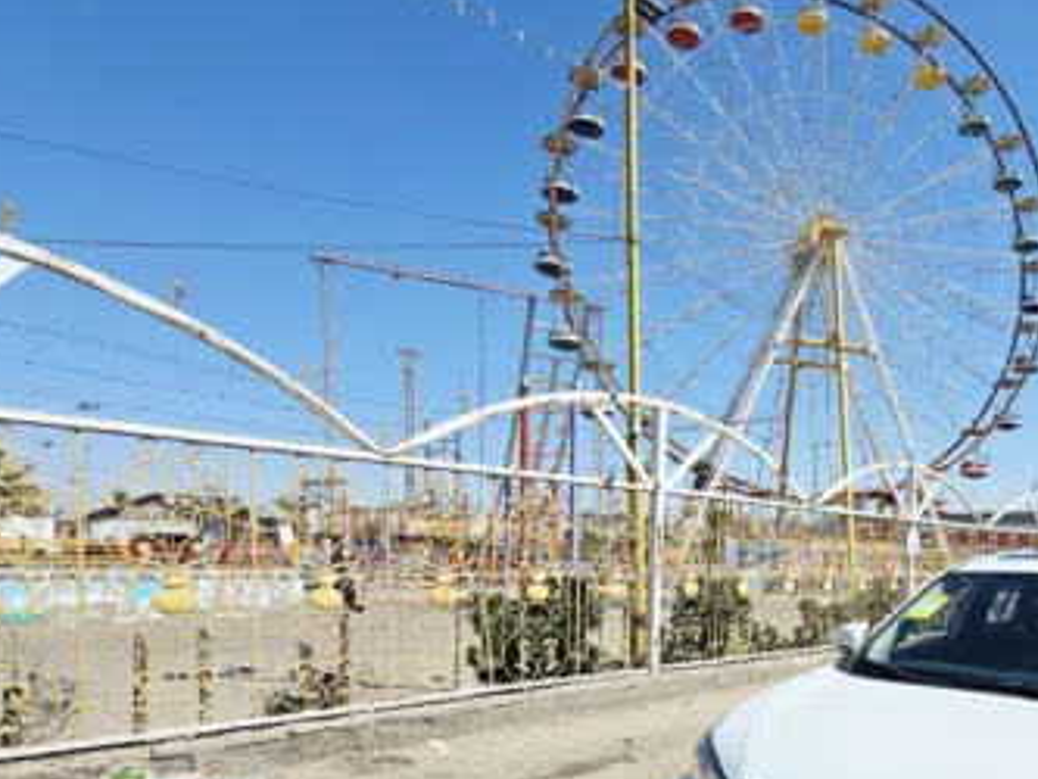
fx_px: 750
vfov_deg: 51.7
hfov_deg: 64.5
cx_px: 798
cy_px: 614
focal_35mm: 25
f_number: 2.2
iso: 50
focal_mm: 2.2
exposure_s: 1/3521
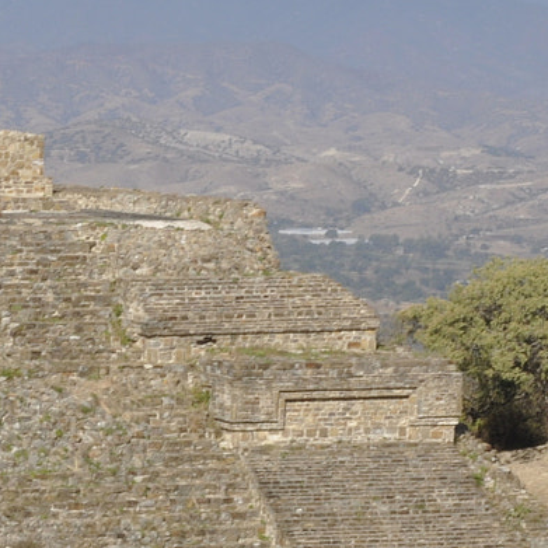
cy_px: 205
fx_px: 4204
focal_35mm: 235
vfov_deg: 7.5
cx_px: 167
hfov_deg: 7.5
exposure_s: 1/60
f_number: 22
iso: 200
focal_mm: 45
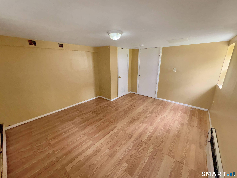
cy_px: 89
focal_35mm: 14
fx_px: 96
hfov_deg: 102.1
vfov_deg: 85.7
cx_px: 118
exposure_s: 1/60
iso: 160
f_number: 2.2
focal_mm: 2.22
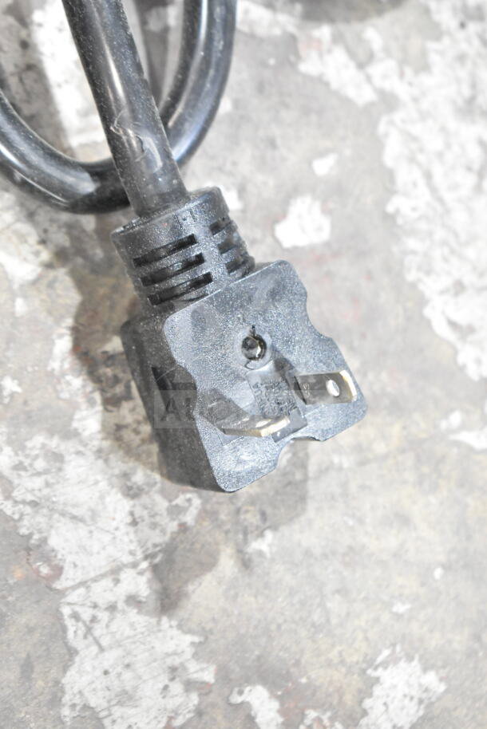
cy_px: 364
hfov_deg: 16.6
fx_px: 1673
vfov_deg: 24.6
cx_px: 244
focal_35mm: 82
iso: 8000
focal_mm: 55
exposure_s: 1/100
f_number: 5.6
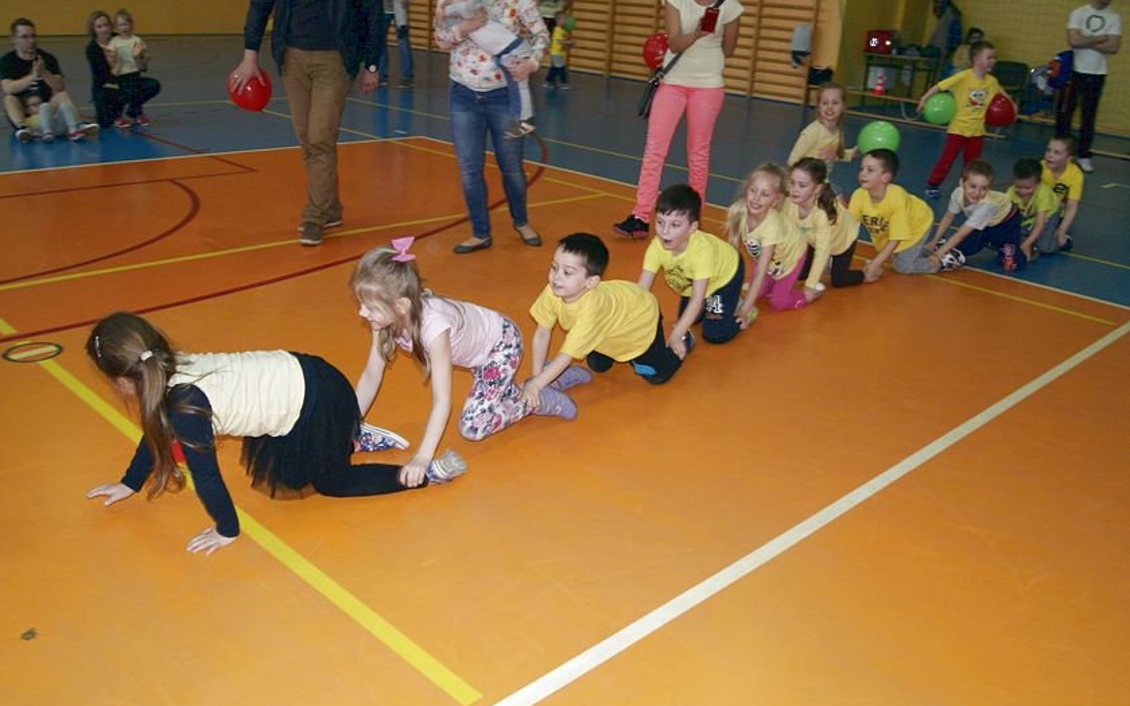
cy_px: 376
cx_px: 559
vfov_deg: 40.6
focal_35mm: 31
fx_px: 954
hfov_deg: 61.2
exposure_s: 1/60
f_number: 5.6
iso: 400
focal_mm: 20
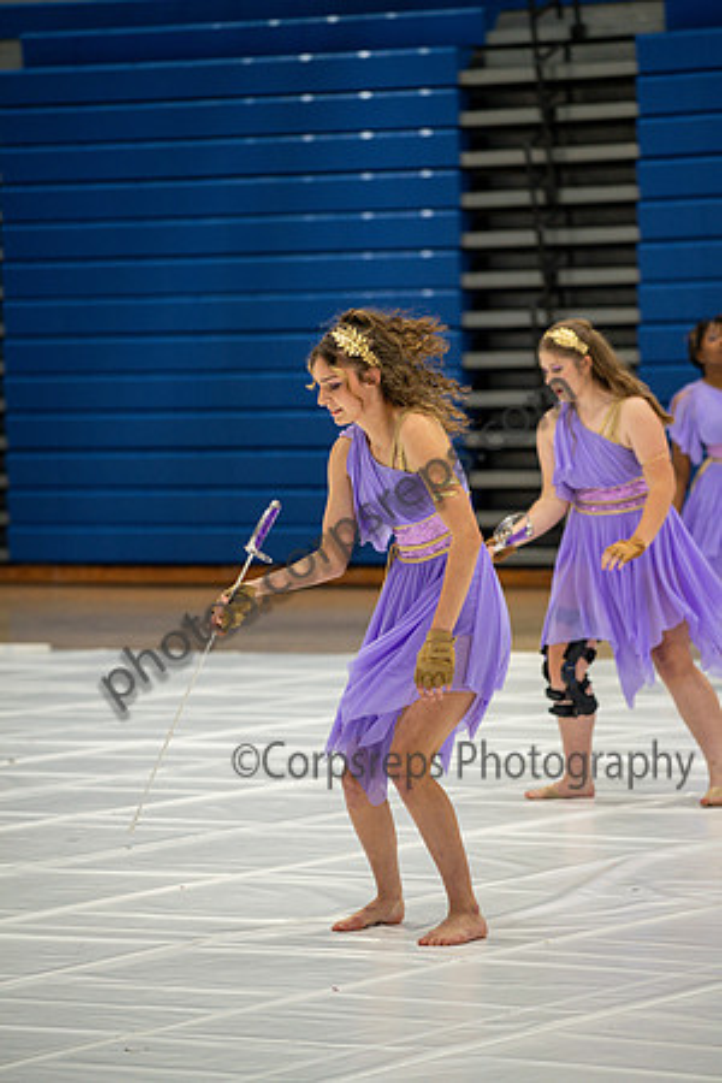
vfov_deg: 13.2
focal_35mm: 155
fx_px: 4663
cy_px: 542
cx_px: 361
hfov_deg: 8.9
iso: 2500
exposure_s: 1/500
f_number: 4
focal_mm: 155
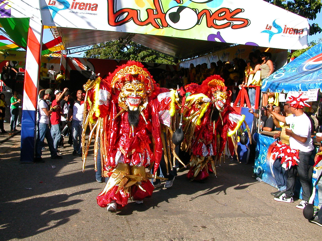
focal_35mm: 37
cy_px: 120
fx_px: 344
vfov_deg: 38.7
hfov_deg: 50.1
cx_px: 161
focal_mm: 5.6
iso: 100
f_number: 4.5
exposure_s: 1/390
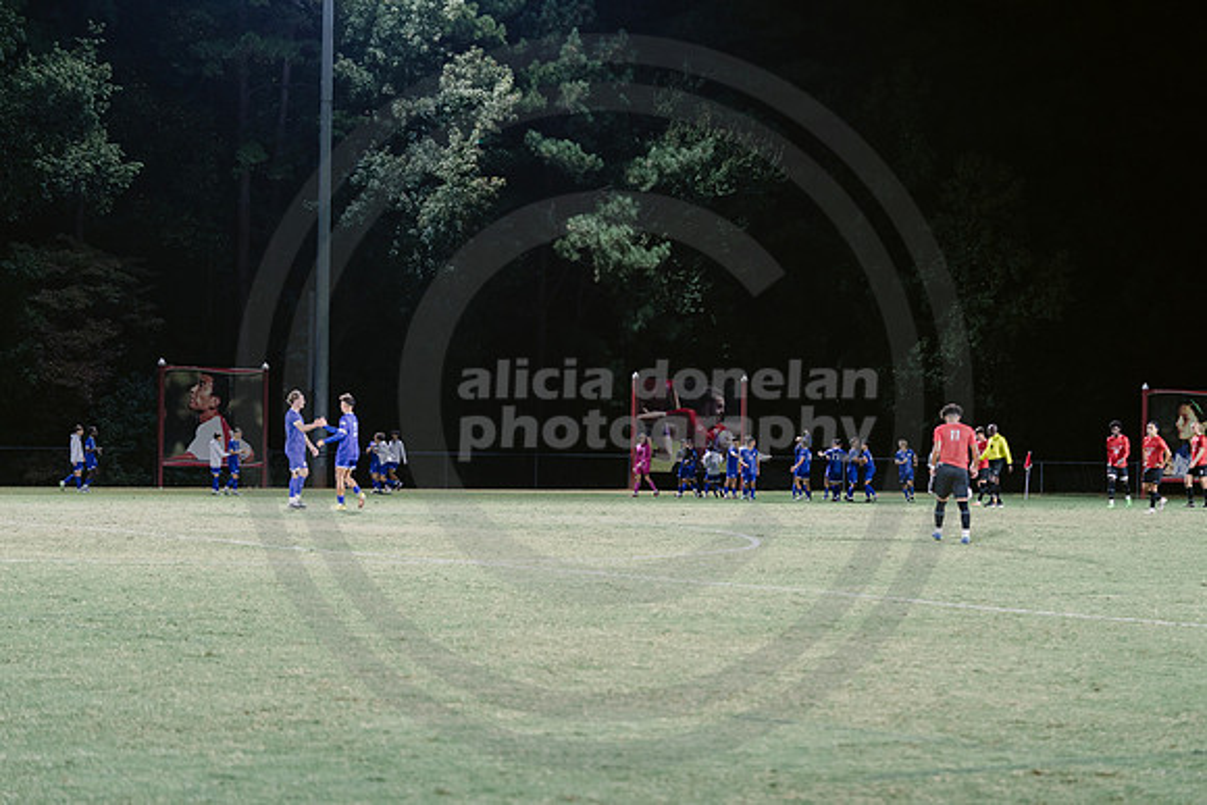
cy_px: 402
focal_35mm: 90
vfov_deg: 15.2
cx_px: 604
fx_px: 3018
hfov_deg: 22.6
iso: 2000
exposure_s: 1/160
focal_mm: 90
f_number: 3.5
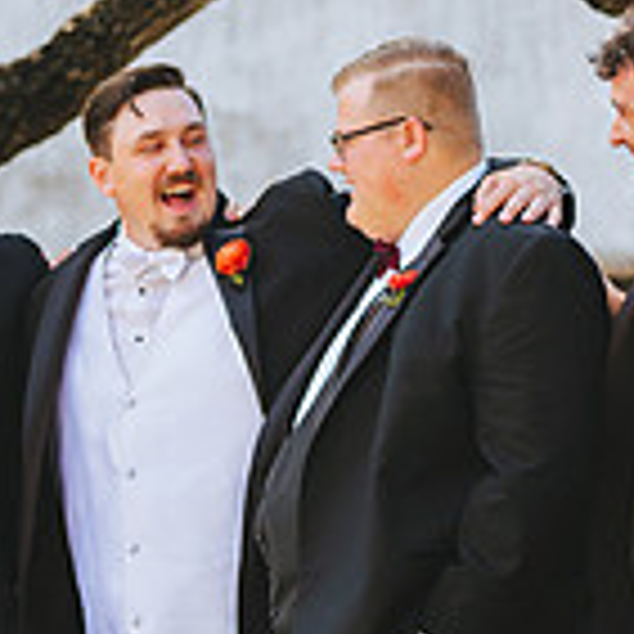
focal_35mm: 297
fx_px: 6154
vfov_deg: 5.9
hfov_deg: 5.9
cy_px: 542
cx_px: 112
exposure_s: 1/640
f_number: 3.2
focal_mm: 85
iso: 160
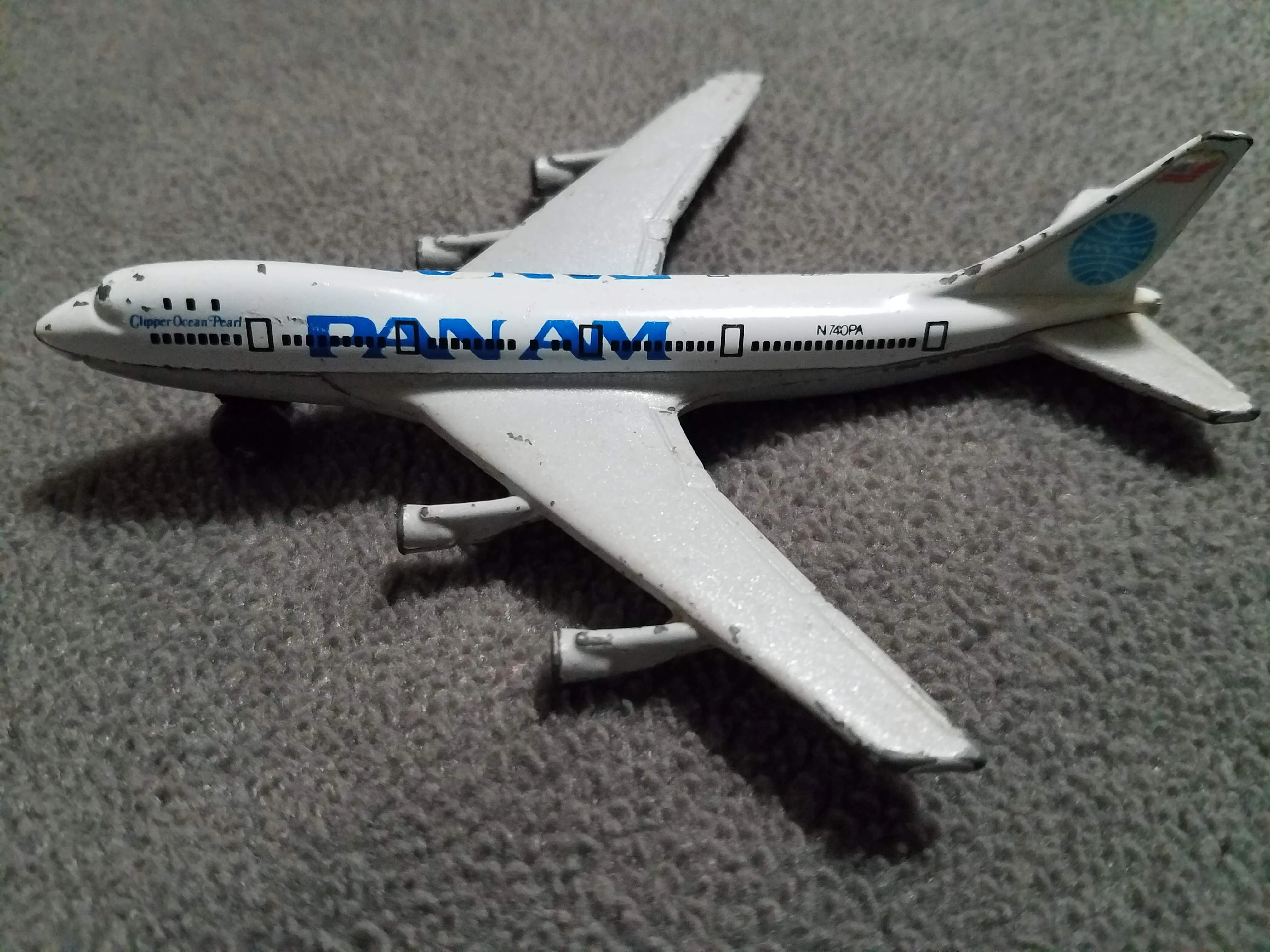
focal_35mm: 26
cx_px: 635
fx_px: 954
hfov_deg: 67.3
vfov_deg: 53.1
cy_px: 476
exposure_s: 1/40
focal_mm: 4.2
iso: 640
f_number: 1.7
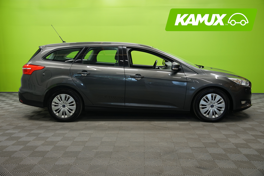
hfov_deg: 53.1
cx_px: 132
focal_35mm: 36
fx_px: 264
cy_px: 88
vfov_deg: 36.9
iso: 500
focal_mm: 36
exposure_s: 1/15
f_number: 5.6
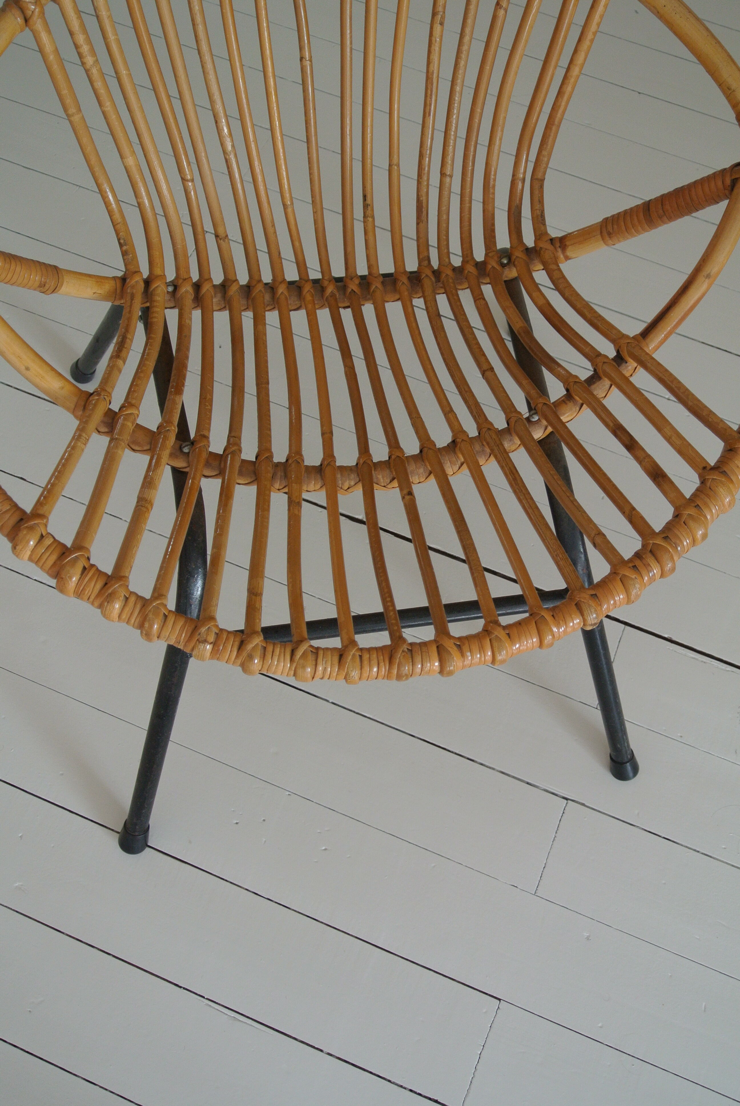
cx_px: 370
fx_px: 1199
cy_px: 553
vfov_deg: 49.5
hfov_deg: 34.3
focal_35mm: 39
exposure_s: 1/60
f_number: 4
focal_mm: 14.5
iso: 320
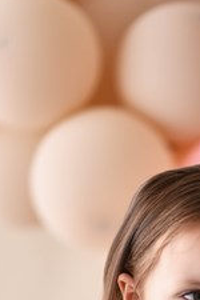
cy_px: 362
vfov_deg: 9.2
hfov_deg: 6.2
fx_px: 1842
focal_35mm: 221
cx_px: 224
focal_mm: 85
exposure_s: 1/320
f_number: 2
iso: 250
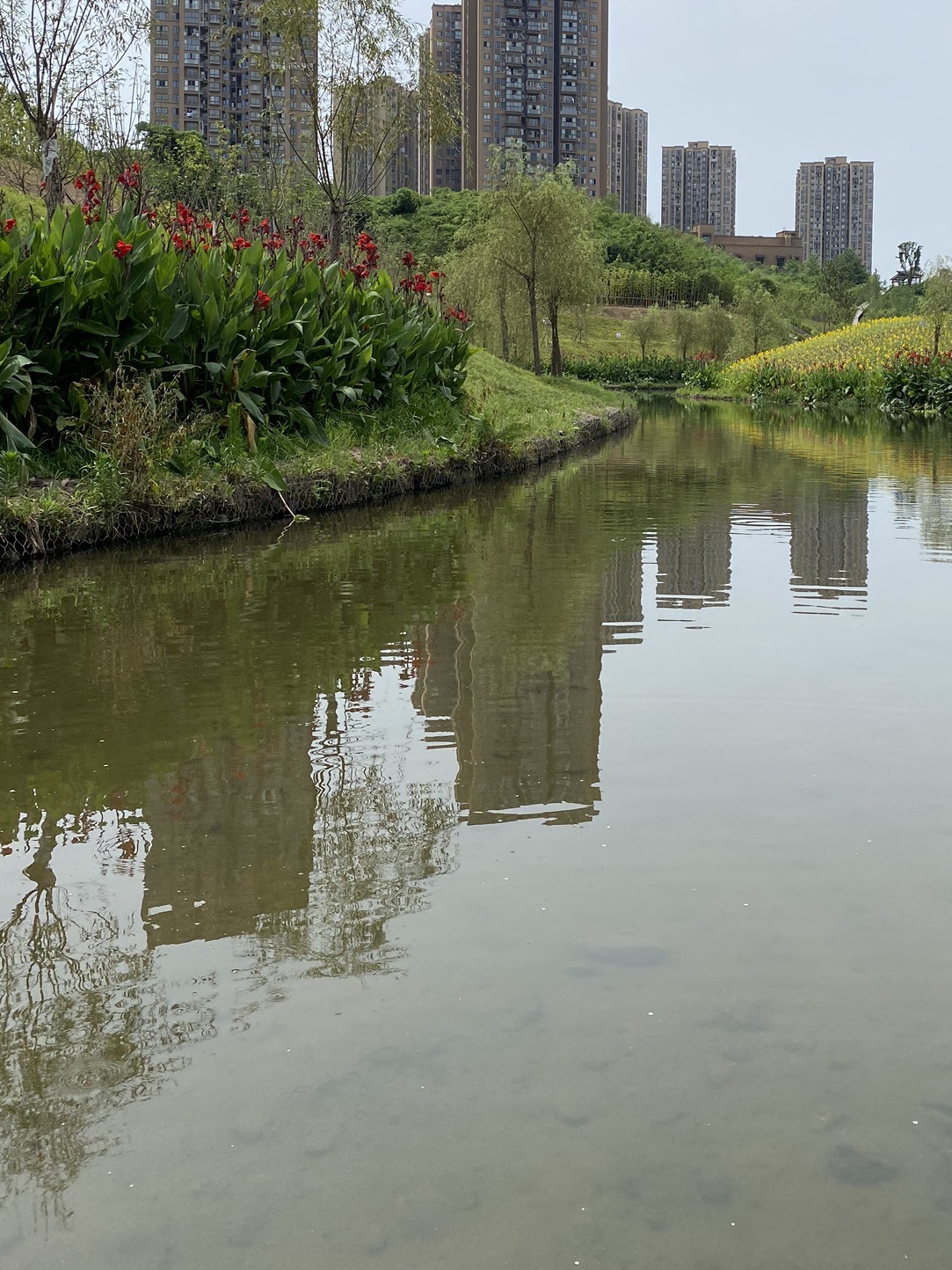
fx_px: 1320
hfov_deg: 39.2
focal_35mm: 36
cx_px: 641
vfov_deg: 50.2
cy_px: 396
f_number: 1.8
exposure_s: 1/5495
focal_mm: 4.25
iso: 32
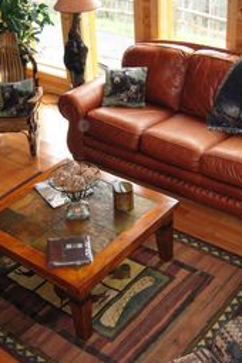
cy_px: 177
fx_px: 544
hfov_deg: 25.0
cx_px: 104
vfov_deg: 36.9
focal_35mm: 54
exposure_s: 1/181
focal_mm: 7.5
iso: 200
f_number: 2.7
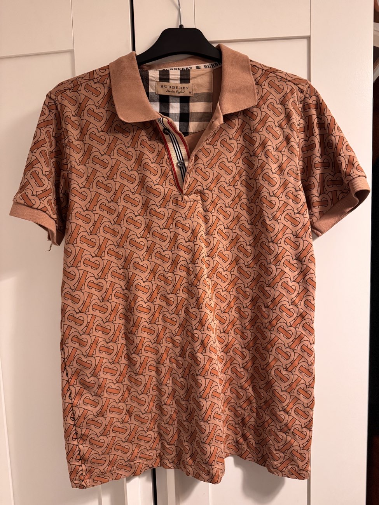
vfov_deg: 71.6
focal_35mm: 24
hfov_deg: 56.8
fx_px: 350
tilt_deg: -4.8
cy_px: 252
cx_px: 190
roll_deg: +2.1
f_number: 1.78
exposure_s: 1/50
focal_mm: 6.76
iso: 640
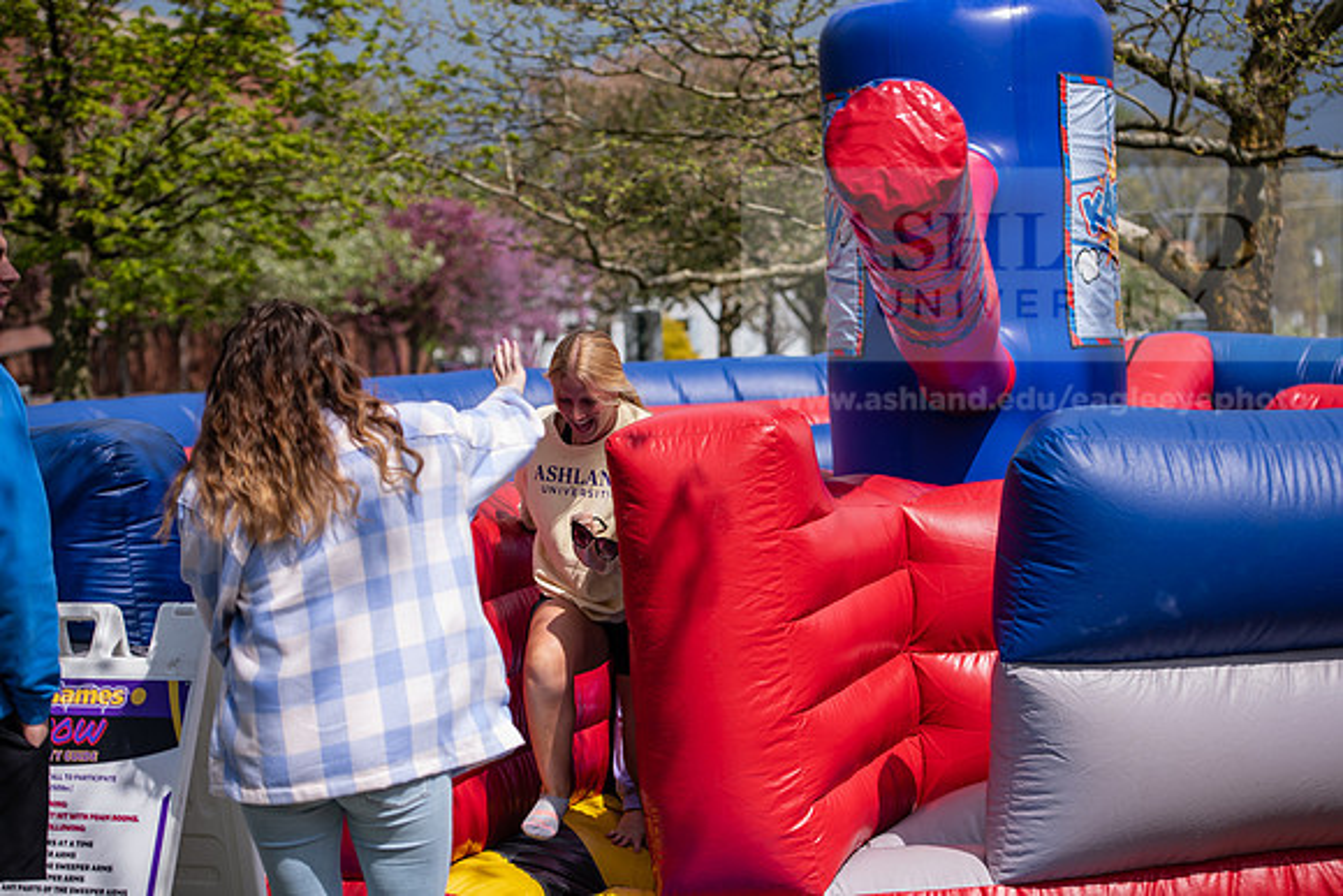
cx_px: 672
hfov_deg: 23.9
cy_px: 448
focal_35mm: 85
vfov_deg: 16.1
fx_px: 3172
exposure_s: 1/800
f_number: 3.5
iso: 50
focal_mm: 85
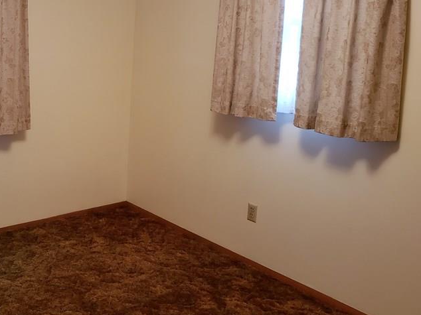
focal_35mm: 42
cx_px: 114
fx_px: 511
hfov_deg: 43.6
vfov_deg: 34.0
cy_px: 106
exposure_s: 1/60
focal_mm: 4.3
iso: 320
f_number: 1.5
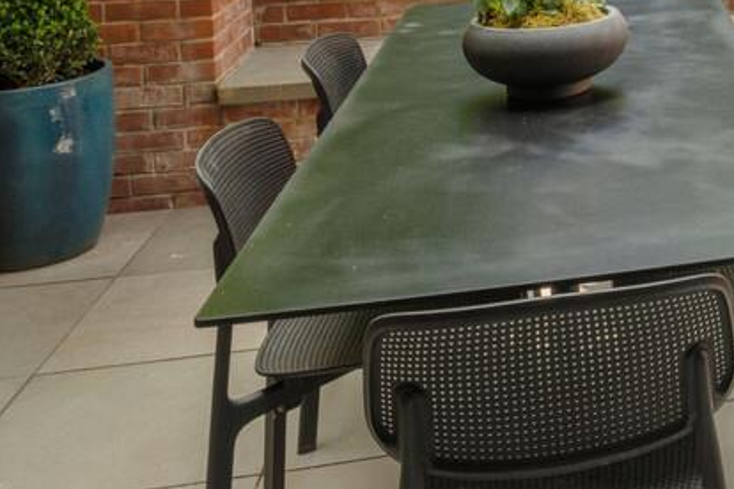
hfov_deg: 26.8
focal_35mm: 58
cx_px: 1043
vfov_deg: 20.5
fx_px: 1182
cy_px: -209
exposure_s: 1/800
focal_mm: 16
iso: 640
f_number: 11
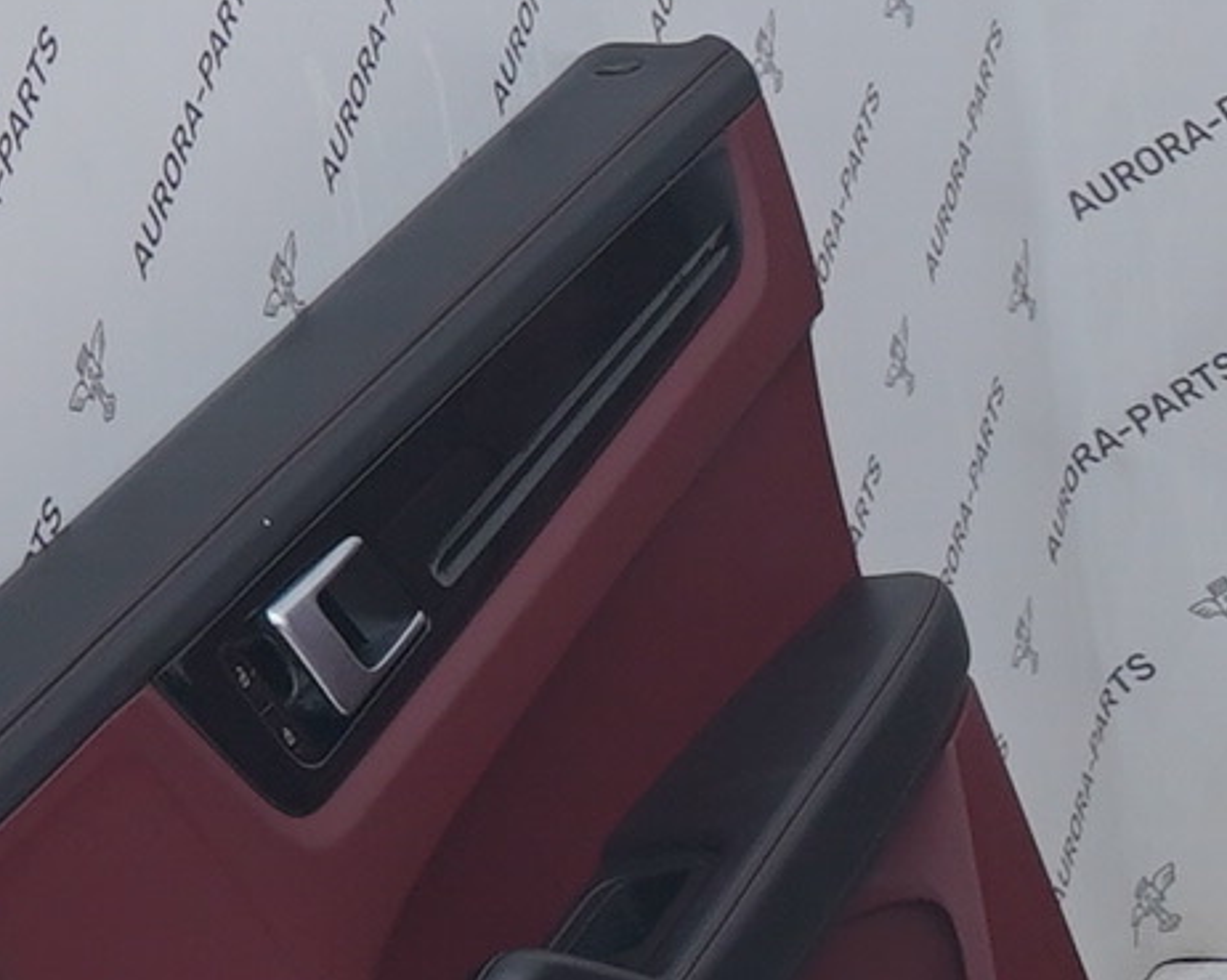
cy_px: 749
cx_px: 4162
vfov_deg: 6.9
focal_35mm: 224
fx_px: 8129
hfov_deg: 7.3
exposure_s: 1/160
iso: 500
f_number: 6.3
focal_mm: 28
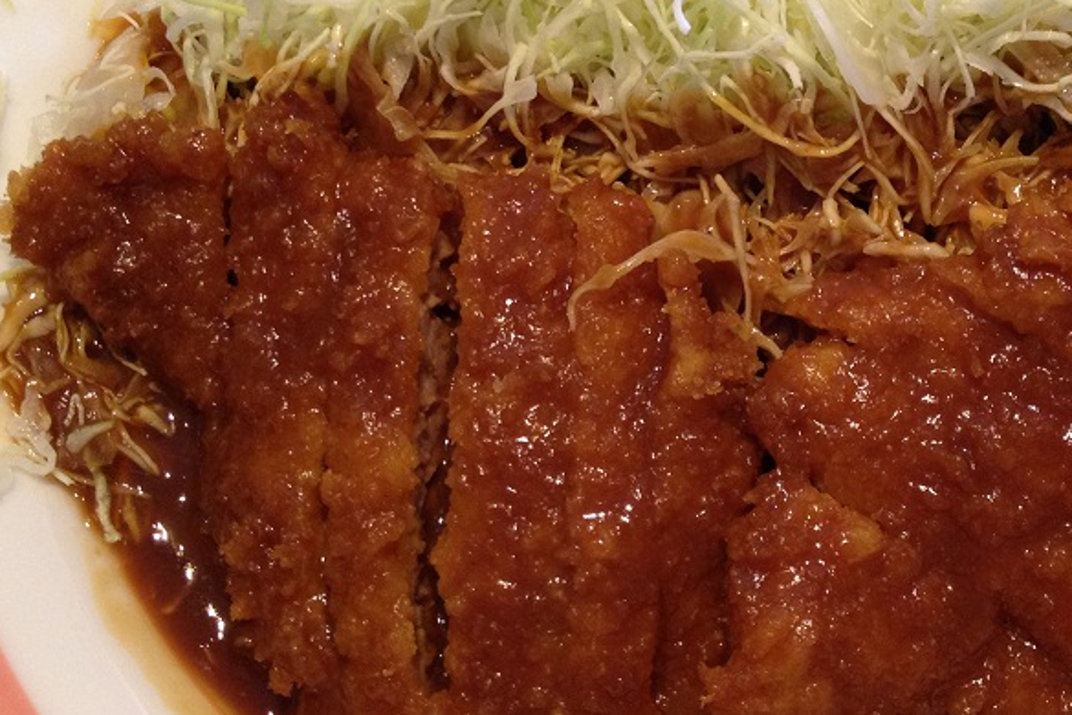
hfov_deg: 32.4
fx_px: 1816
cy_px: 221
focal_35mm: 61
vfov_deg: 22.1
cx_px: 771
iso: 125
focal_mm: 4.28
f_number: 2.4
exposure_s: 1/20
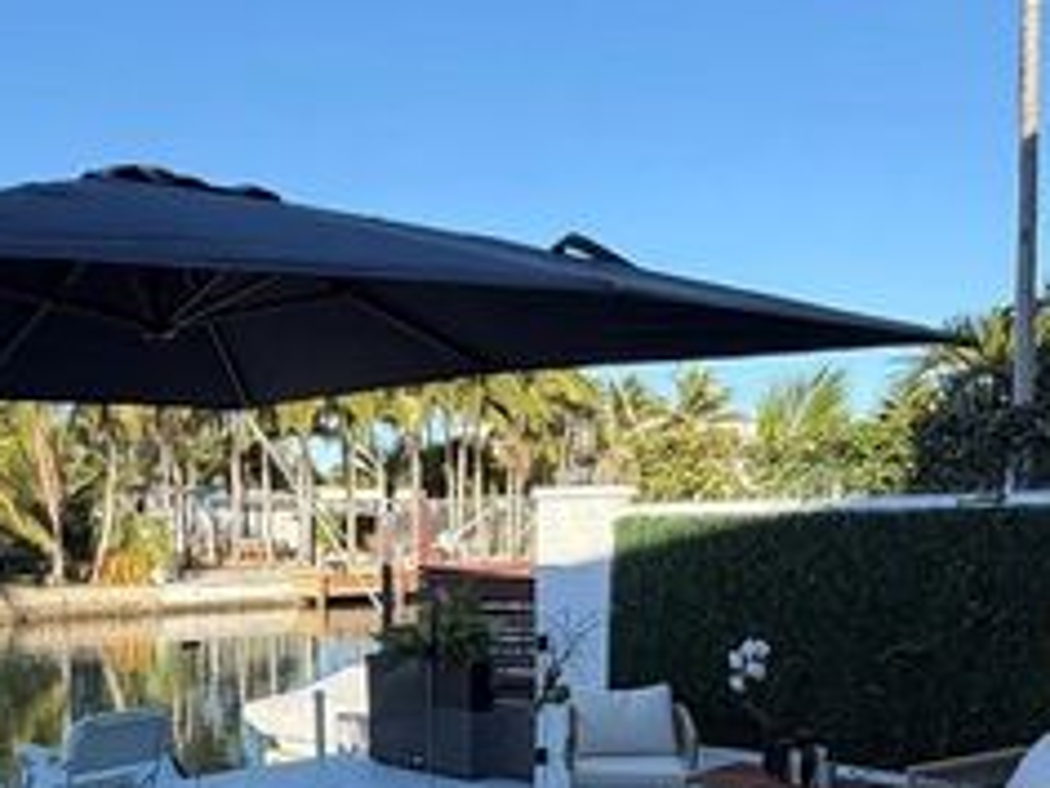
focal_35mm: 38
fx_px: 1153
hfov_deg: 48.9
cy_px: 743
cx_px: 458
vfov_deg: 35.0
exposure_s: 1/549
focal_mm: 2.22
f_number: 2.2
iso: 40
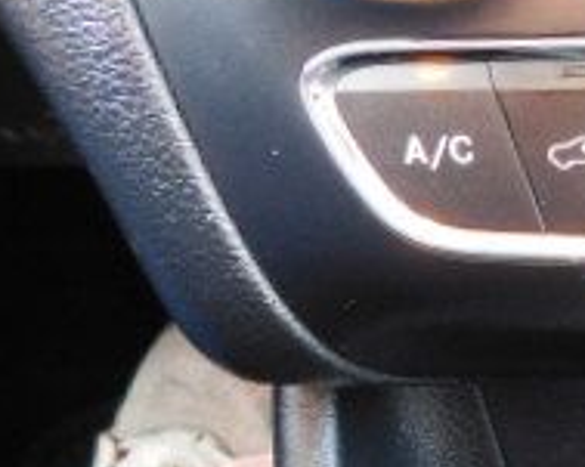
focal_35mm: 76
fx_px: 1315
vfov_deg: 20.1
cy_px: 300
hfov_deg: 20.0
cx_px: 978
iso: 400
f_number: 3
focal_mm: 4
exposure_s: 1/8
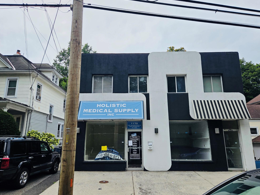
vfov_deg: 56.8
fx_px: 180
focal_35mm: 24
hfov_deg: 71.6
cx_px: 135
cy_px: 100
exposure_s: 1/5699
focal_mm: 5.4
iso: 80
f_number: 1.8
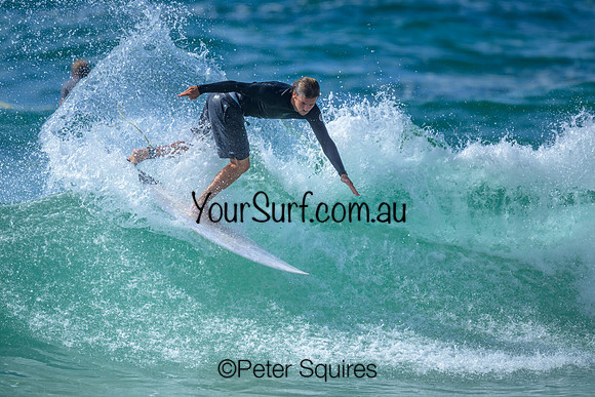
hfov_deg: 1.9
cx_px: 252
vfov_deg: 1.3
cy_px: 242
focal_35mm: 1099
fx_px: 18168
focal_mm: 800
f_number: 6.3
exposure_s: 1/2000
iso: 250
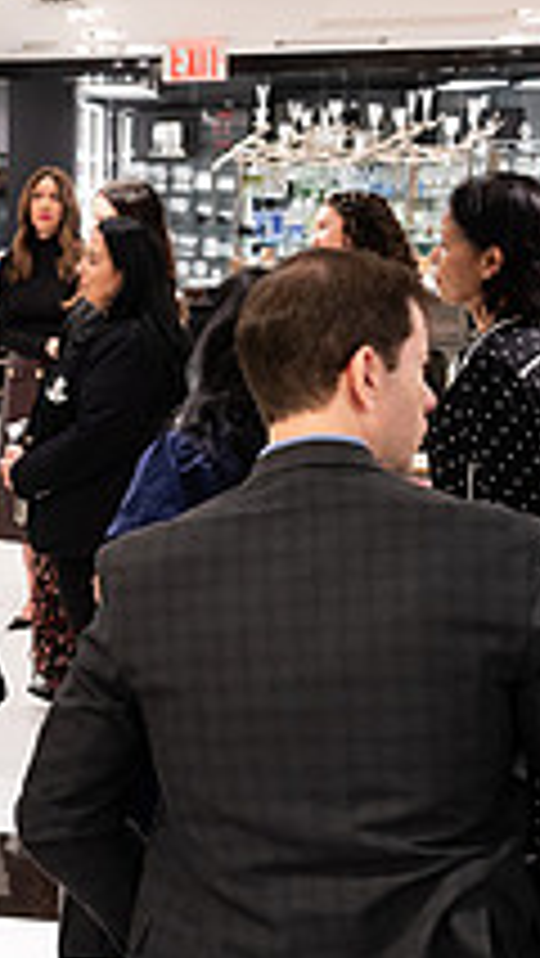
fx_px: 1907
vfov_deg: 28.2
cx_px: -231
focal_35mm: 75
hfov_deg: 15.1
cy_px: 451
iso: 800
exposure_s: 1/160
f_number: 3.2
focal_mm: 24
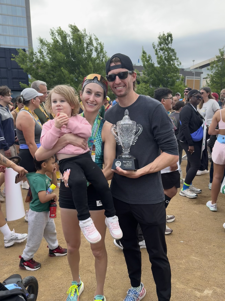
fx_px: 208
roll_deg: +0.2
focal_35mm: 24
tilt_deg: -11.4
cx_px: 112
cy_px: 150
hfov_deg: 56.8
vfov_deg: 71.6
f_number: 1.78
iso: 80
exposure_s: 1/1524
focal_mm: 6.76
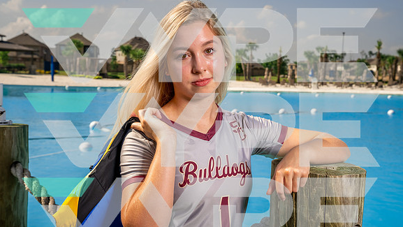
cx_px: 202
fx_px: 641
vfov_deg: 20.1
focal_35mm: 60
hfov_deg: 34.9
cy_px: 130
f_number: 10
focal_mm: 57
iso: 100
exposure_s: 1/250
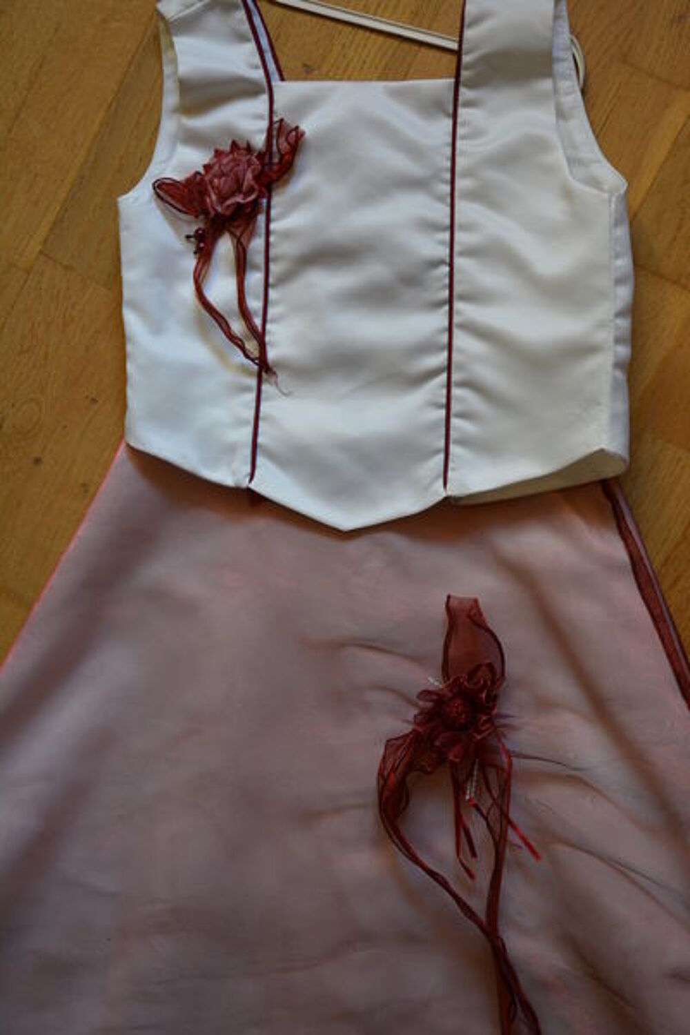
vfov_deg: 43.6
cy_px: 518
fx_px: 1294
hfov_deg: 29.9
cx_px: 345
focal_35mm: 45
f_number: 5.6
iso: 800
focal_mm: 30
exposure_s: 1/60
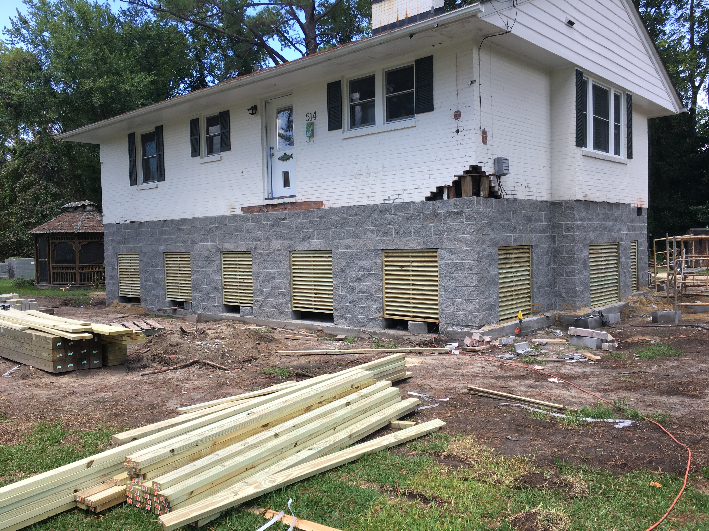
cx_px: 354
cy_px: 266
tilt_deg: +0.0
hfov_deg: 61.7
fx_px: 594
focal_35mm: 29
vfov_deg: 48.2
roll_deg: +1.0
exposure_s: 1/392
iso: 25
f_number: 2.2
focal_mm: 4.15
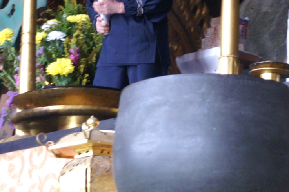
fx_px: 2454
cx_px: 158
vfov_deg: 4.5
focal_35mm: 306
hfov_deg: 6.7
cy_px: 9
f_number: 5
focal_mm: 50
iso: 400
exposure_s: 1/20
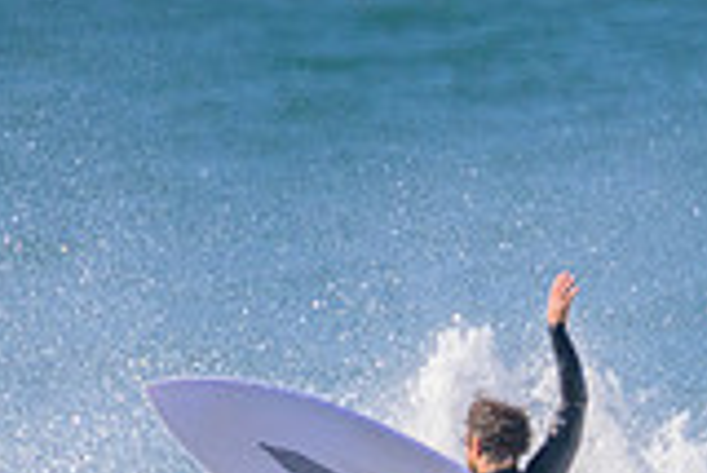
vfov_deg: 0.5
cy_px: 798
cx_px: 530
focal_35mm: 2901
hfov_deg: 0.7
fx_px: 57023
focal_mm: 800
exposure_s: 1/2000
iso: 1250
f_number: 11
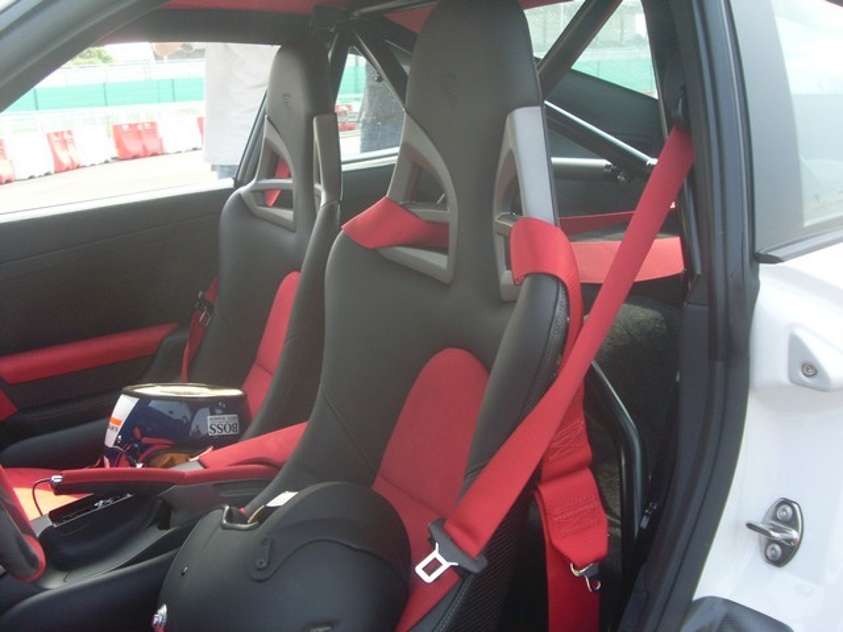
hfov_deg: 49.0
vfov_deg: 37.7
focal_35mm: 38
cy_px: 316
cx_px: 422
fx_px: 925
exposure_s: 1/250
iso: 80
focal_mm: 6.3
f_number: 3
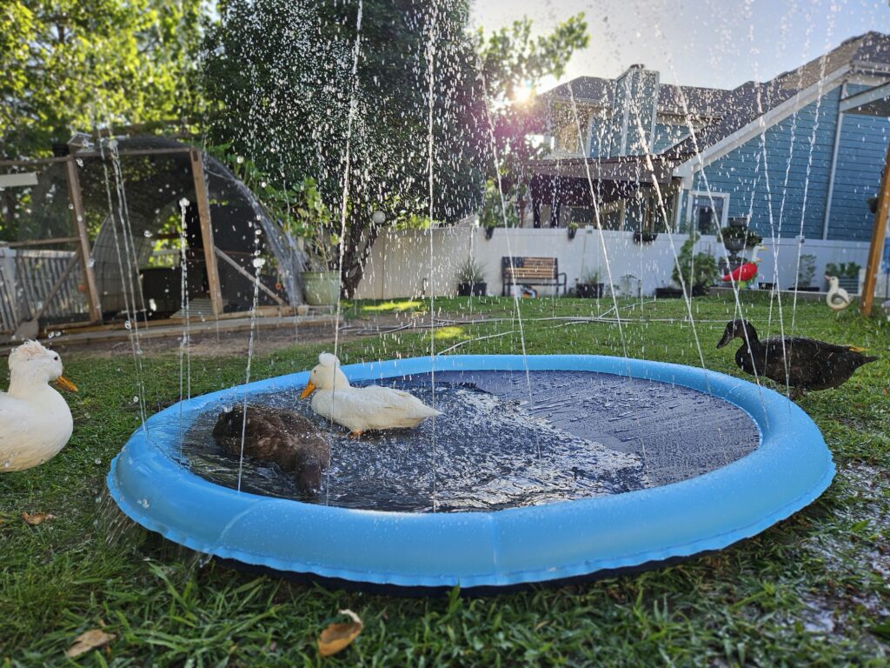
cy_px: 334
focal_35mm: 23
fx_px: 591
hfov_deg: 73.9
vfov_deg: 58.9
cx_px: 445
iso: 25
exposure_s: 1/417
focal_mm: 5.4
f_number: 1.8
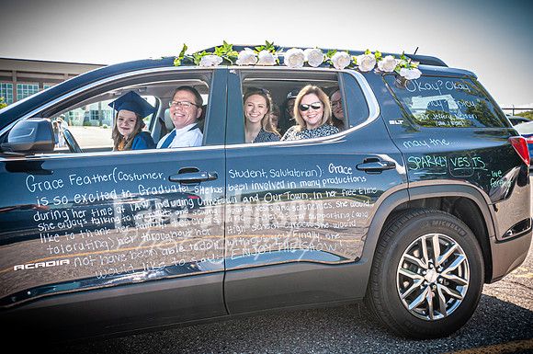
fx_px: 572
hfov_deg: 49.9
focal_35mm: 39
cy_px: 170
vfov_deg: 34.3
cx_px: 254
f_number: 6.3
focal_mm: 24
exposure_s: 1/160
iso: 200
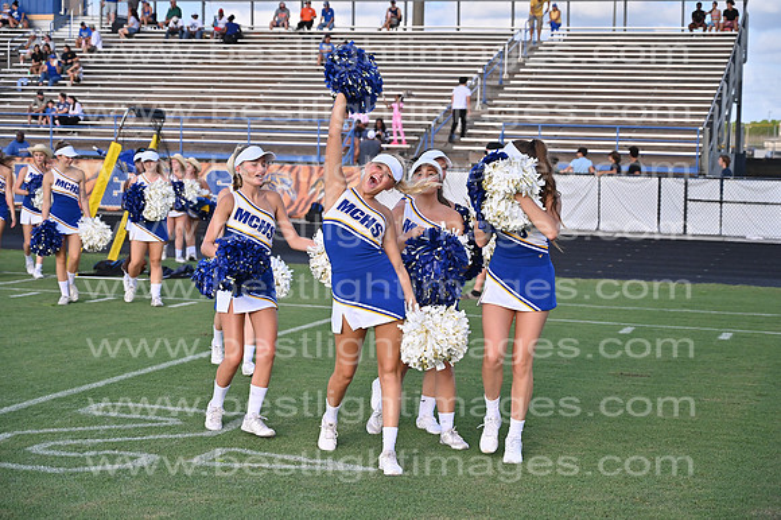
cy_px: 260
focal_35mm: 65
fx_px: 1409
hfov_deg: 31.0
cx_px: 390
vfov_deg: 20.9
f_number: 4
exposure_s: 1/8000
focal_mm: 65
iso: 1250
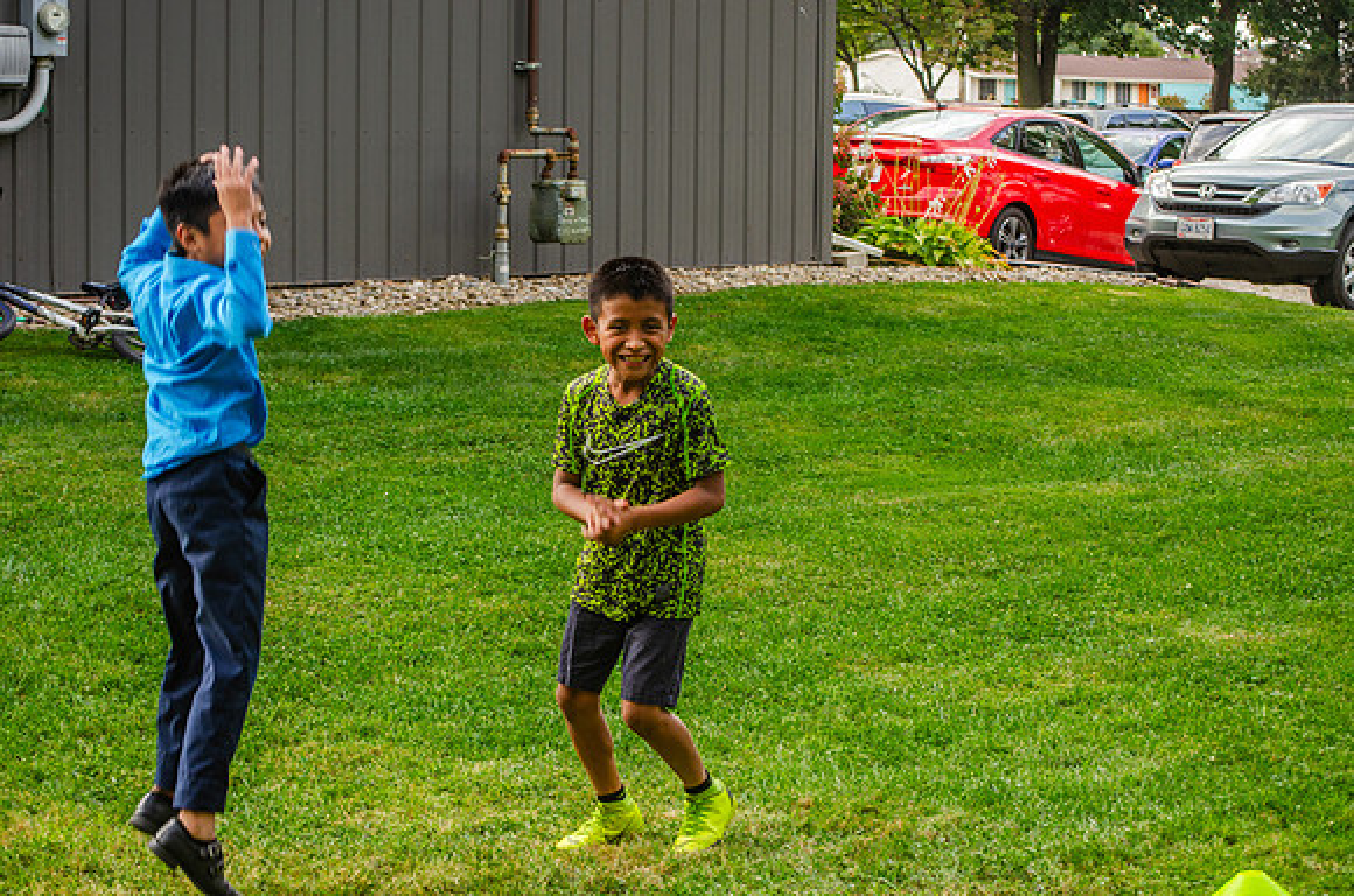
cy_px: 448
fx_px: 3096
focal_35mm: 82
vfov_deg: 16.5
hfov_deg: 24.7
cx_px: 677
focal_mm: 55
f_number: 6.3
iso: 200
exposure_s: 1/160
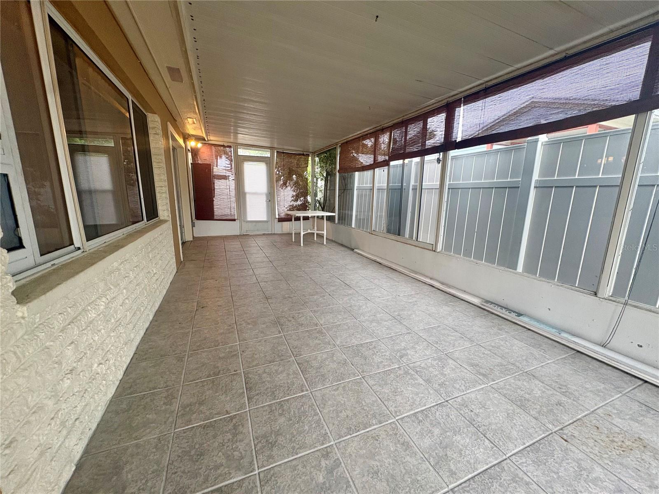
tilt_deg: -11.4
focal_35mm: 14
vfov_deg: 85.7
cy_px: 247
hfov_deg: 102.1
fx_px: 267
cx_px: 330
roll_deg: +0.0
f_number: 2.2
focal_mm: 2.22
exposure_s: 1/99
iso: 200
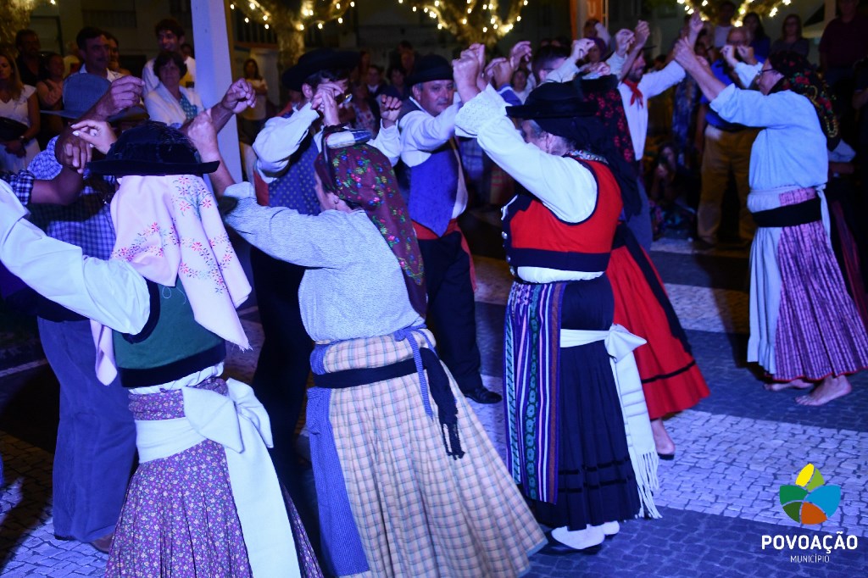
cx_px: 434
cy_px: 289
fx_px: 1229
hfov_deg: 38.9
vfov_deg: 26.5
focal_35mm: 51
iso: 1800
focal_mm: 34
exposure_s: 1/125
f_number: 4.2
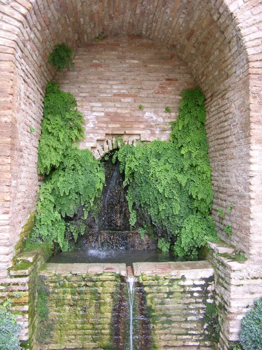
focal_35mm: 35
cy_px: 175
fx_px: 353
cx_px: 131
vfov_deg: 52.6
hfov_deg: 40.7
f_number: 2.8
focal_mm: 8.9
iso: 50
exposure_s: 1/20.2
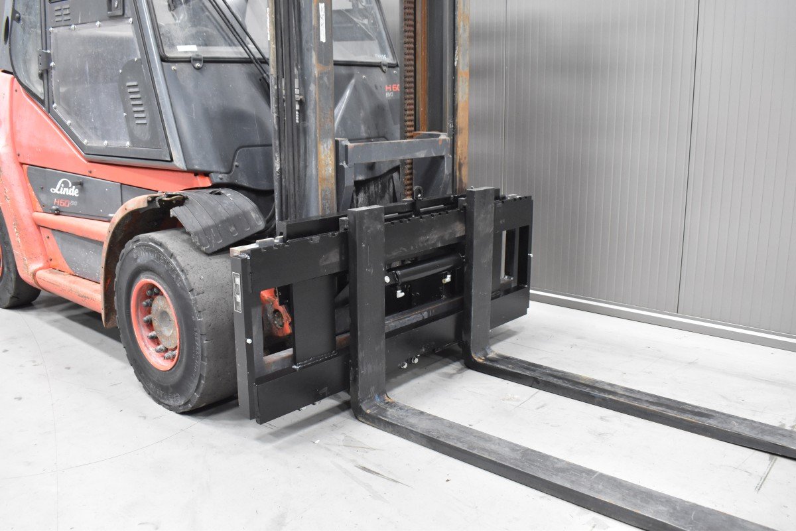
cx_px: 398
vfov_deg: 41.7
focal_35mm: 32
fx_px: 696
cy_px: 266
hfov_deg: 59.5
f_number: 5
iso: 1600
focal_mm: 21
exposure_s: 1/20
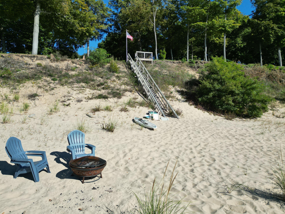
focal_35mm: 26
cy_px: 111
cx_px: 138
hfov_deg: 67.3
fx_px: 214
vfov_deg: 53.1
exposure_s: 1/3200
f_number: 1.7
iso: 110
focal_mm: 6.72
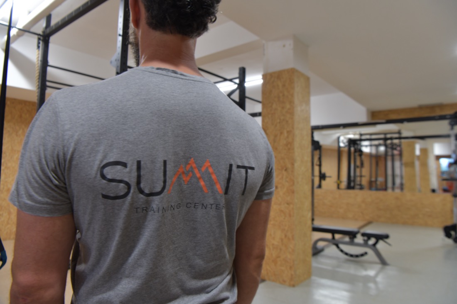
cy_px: 152
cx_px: 228
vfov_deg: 53.1
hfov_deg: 73.8
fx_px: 305
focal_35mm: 24
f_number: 6.3
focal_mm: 24
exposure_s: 1/13
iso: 400
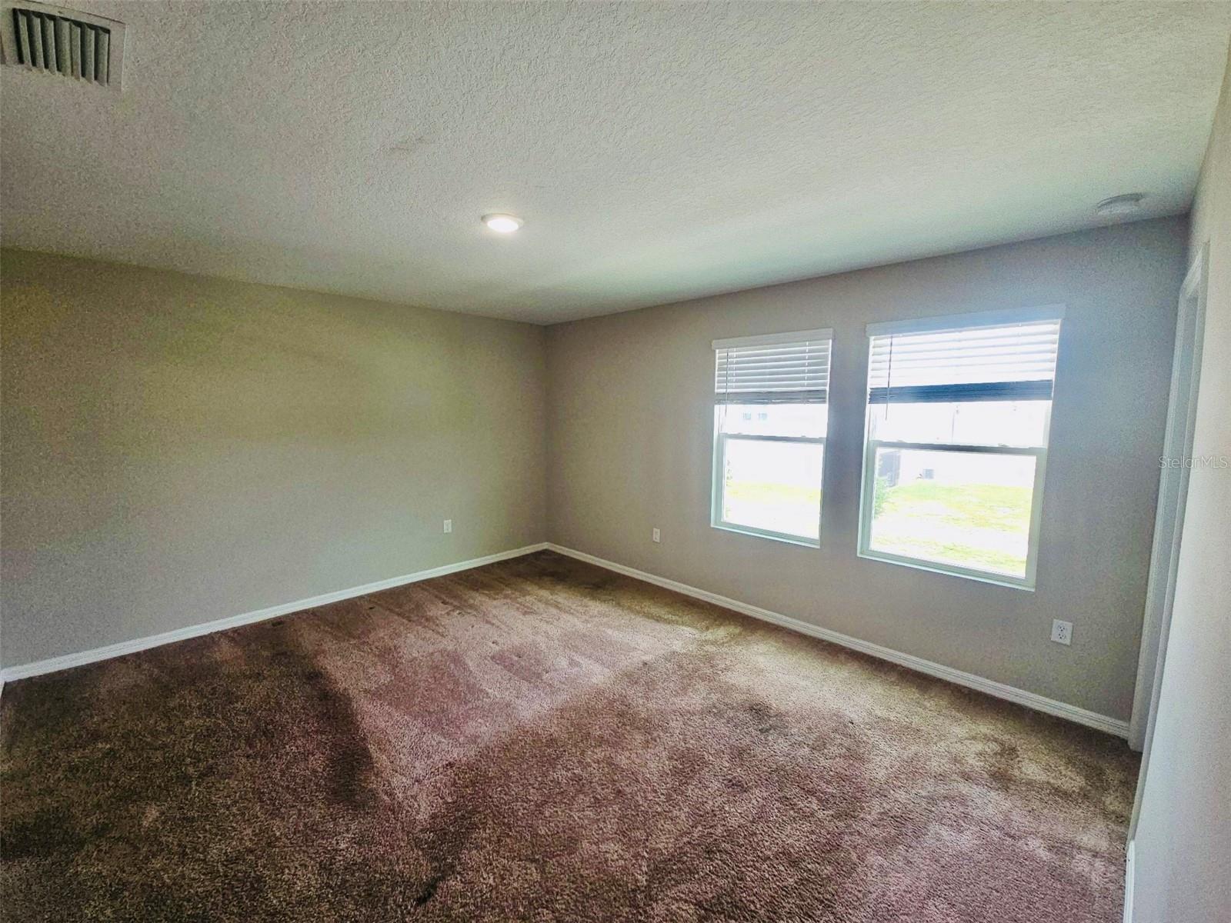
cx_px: 616
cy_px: 462
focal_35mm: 13
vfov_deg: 89.9
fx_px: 462
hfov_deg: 106.2
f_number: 2.2
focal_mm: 2.2
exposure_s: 1/120
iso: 77
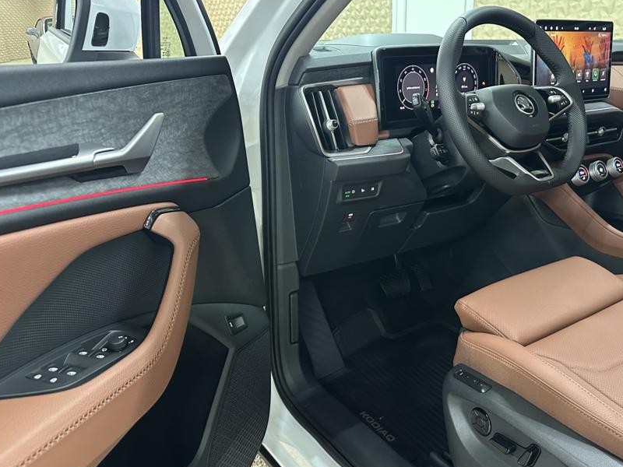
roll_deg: -0.5
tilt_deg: -21.9
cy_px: 260
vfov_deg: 46.7
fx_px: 540
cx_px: 371
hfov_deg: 59.5
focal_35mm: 30
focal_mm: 6.86
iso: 640
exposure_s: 1/33
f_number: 1.78
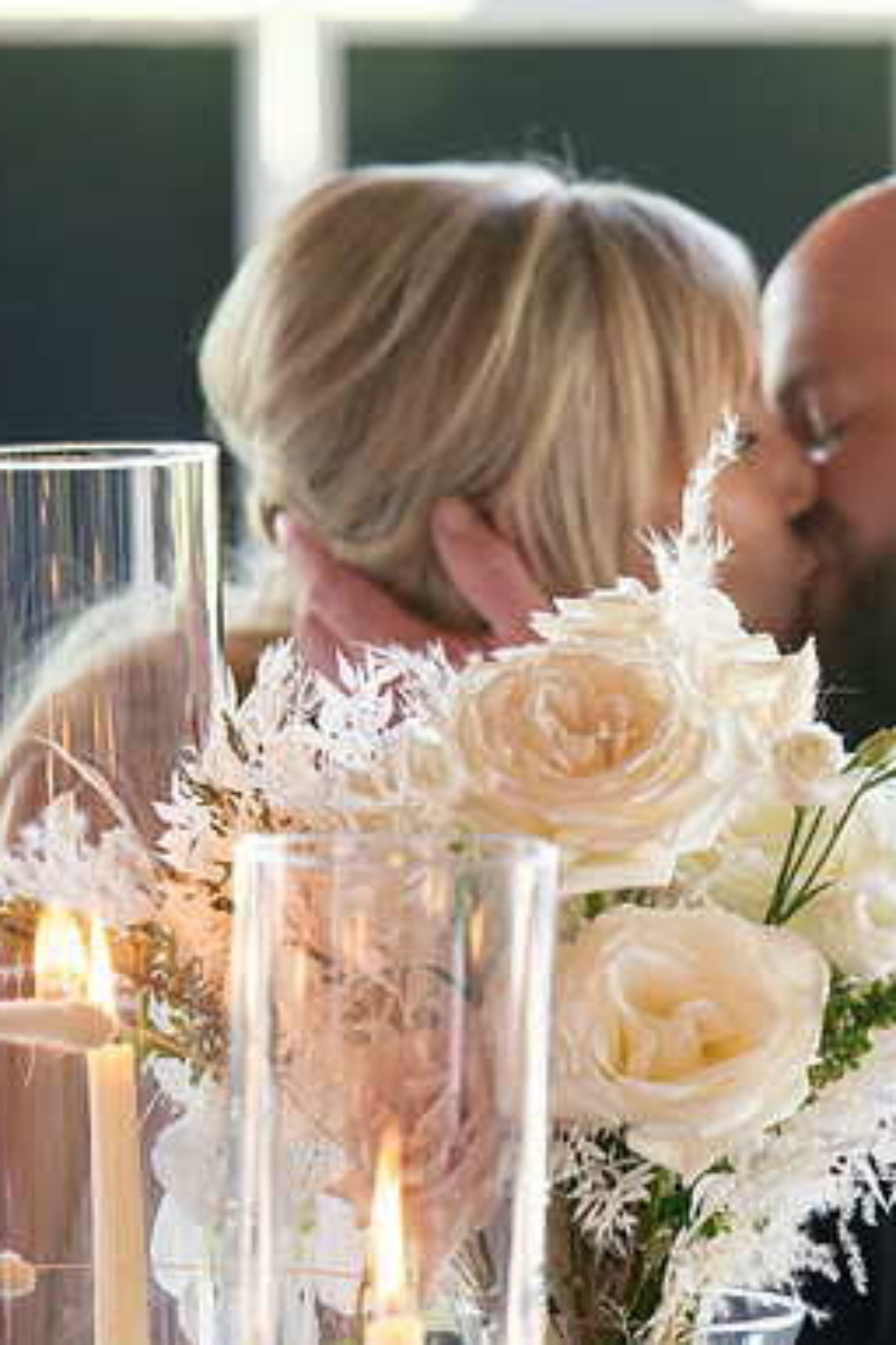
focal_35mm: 397
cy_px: 493
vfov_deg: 5.2
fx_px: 14820
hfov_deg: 3.5
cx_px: 745
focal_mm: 200
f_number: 6.3
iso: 1000
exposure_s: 1/100
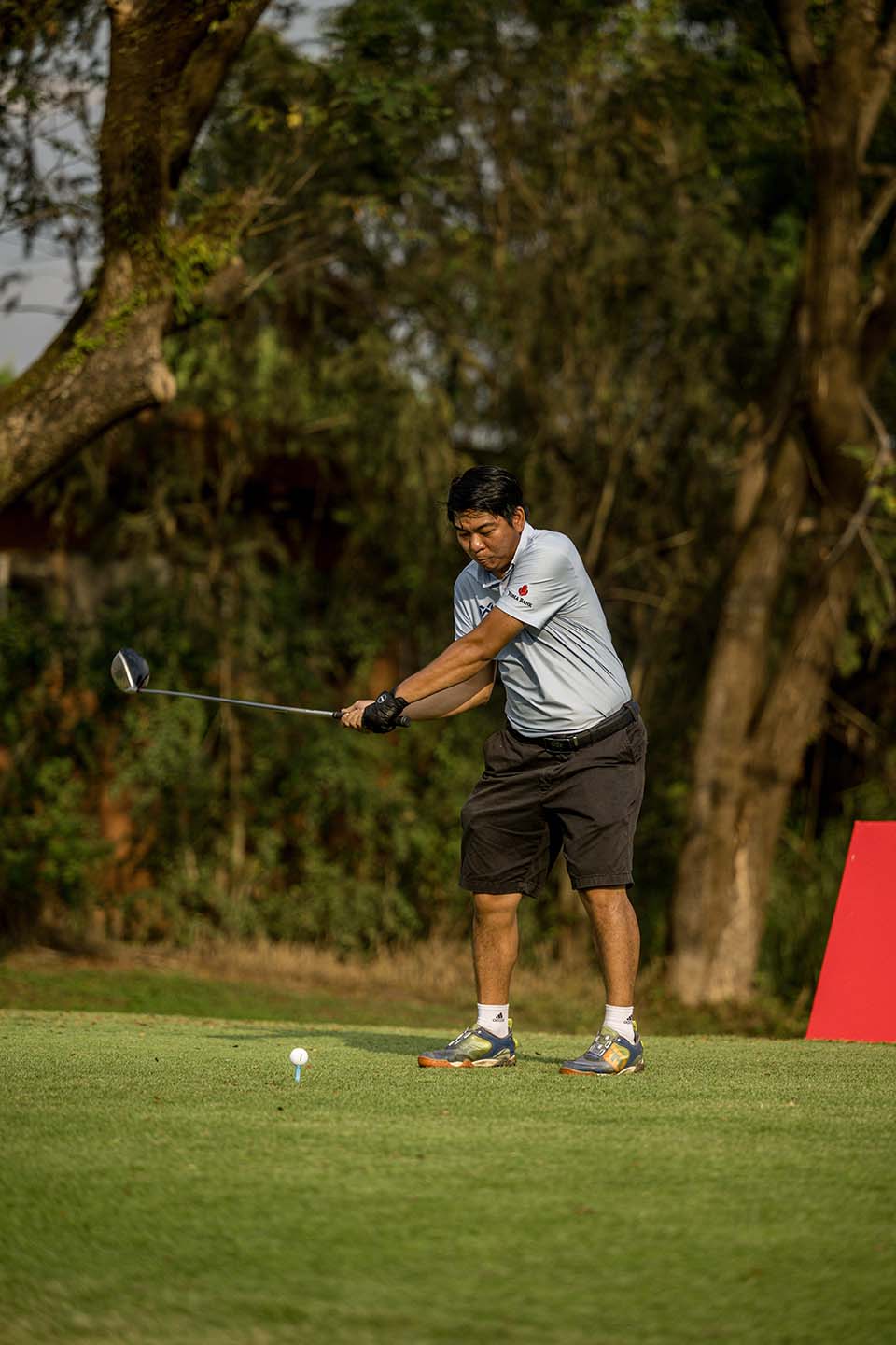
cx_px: 448
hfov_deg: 10.2
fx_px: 5040
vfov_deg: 15.2
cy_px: 672
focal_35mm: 135
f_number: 2.8
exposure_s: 1/4000
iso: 320
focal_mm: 135
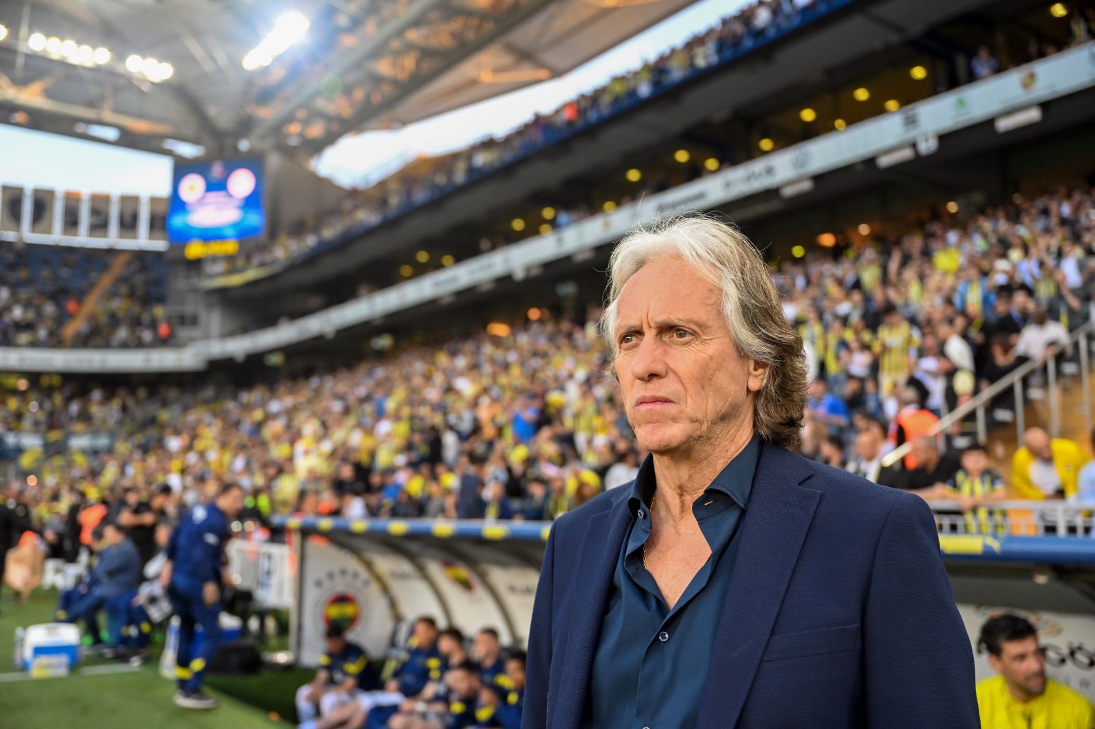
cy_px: 364
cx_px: 548
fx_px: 1034
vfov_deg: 38.9
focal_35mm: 34
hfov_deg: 55.8
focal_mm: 34
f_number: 2.8
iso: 1250
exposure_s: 1/800
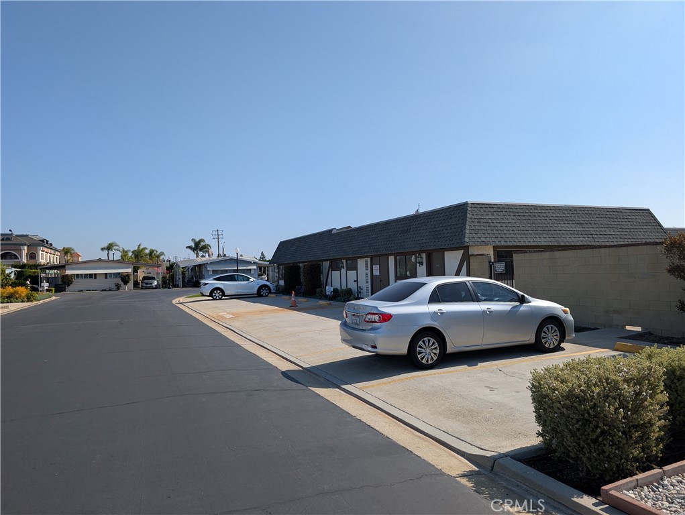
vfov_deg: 56.9
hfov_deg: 71.5
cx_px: 342
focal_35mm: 24
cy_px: 258
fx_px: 475
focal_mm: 6.9
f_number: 1.68
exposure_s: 1/1259
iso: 19
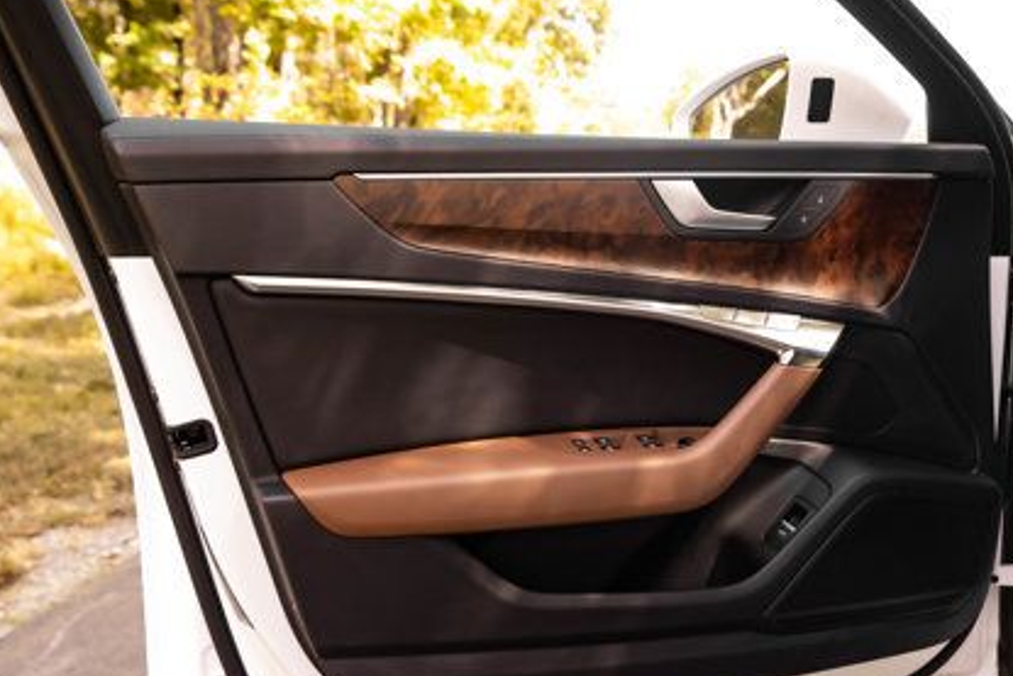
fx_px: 1041
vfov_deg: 35.8
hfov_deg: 51.3
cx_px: 640
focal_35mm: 37
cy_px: 411
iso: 640
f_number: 4.5
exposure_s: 1/200
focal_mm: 24
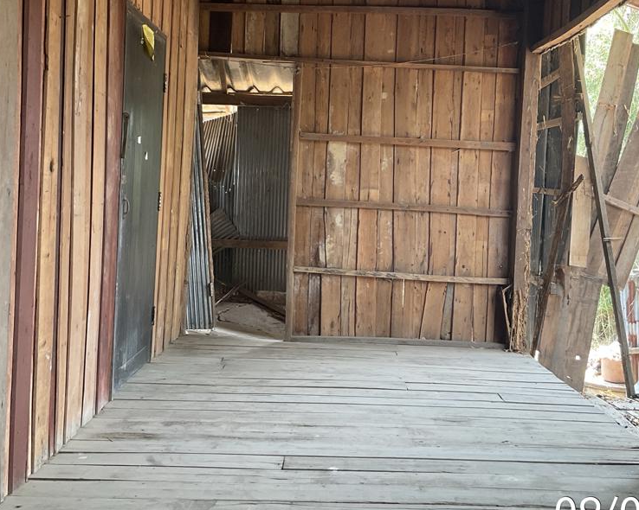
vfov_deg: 34.0
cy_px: 191
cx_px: 306
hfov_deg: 42.0
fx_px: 832
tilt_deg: -0.2
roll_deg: -1.0
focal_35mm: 44
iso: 40
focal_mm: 3
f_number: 1.8
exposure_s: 1/50
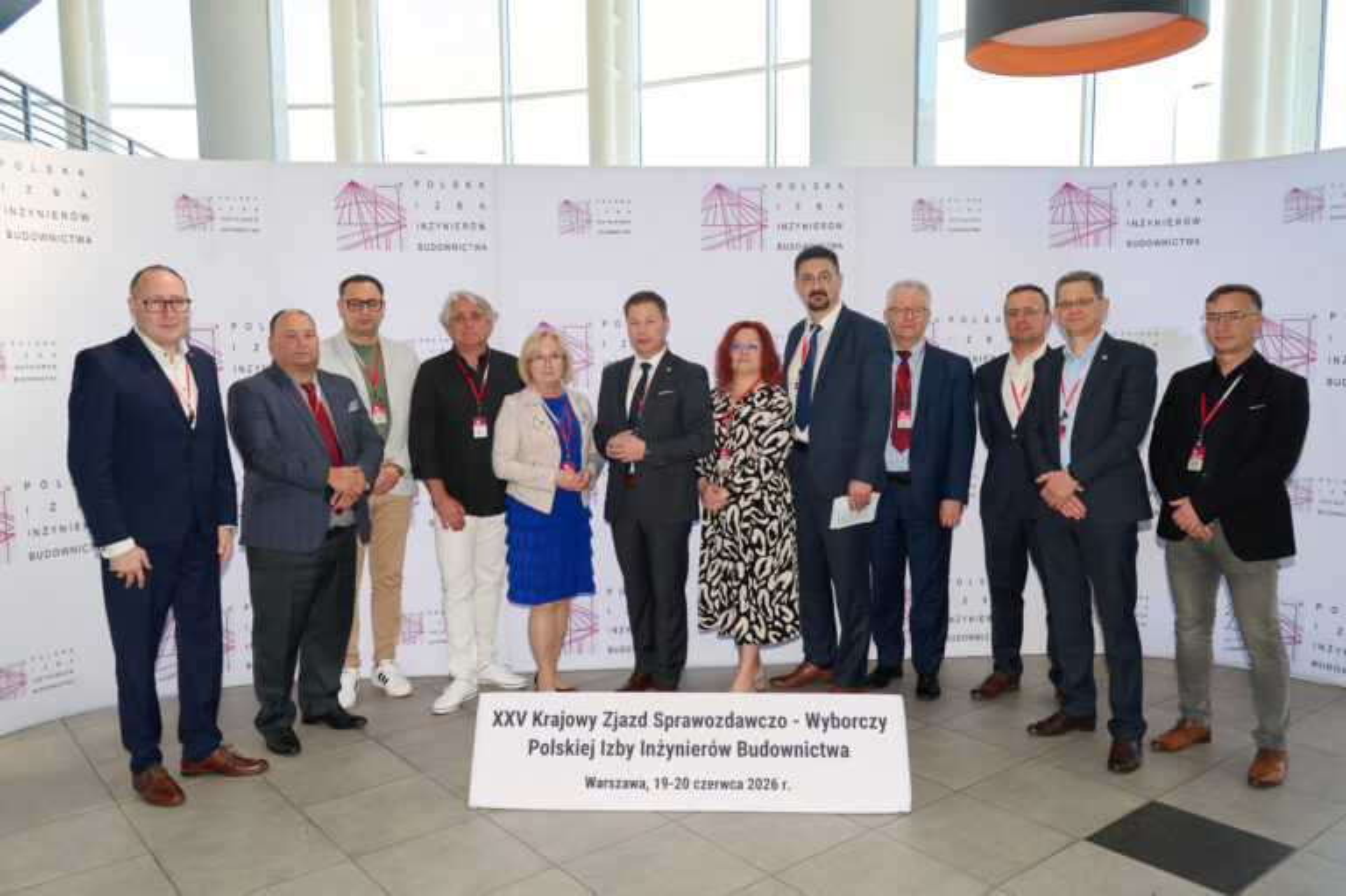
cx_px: 673
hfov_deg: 67.4
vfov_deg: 47.9
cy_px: 448
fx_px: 1009
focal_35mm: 27
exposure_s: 1/200
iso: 1000
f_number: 6.3
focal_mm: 27
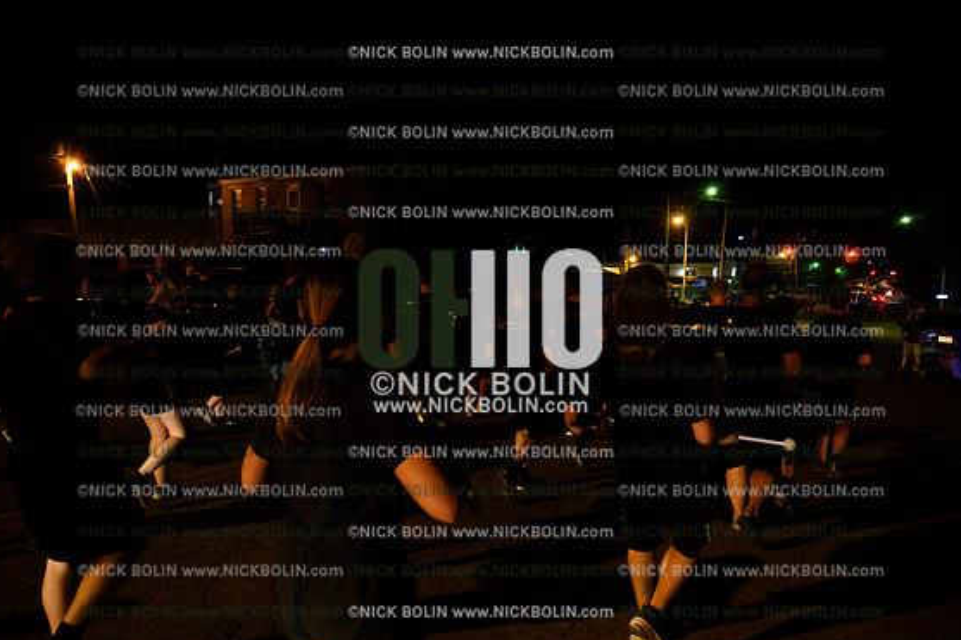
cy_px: 331
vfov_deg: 51.2
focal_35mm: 25
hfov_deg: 71.5
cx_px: 480
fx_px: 667
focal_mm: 24
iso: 32000
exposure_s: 1/400
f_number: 4
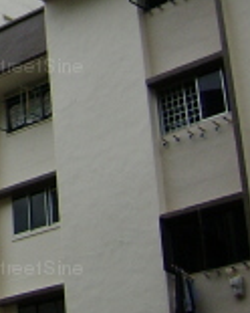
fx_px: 1119
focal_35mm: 121
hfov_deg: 11.3
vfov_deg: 15.8
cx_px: -286
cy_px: 69
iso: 50
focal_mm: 5.95
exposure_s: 1/648
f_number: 2.8
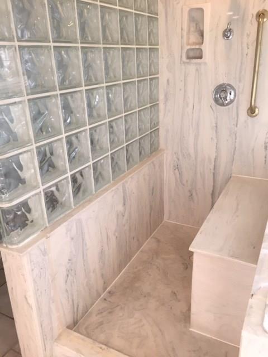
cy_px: 178
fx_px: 299
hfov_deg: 48.2
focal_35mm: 29
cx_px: 134
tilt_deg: -21.1
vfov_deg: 61.7
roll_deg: +3.4
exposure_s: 1/30
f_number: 2.2
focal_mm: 4.15
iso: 64
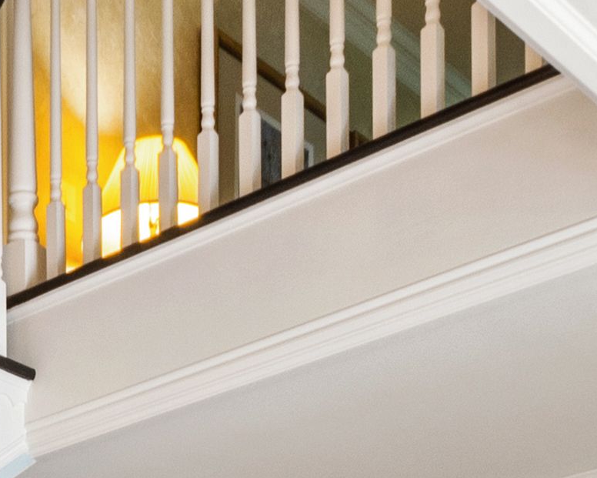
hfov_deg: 18.2
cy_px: 1107
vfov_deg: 12.4
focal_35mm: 101
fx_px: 1785
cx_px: -73
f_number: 9
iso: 100
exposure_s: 1/1.25
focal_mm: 10
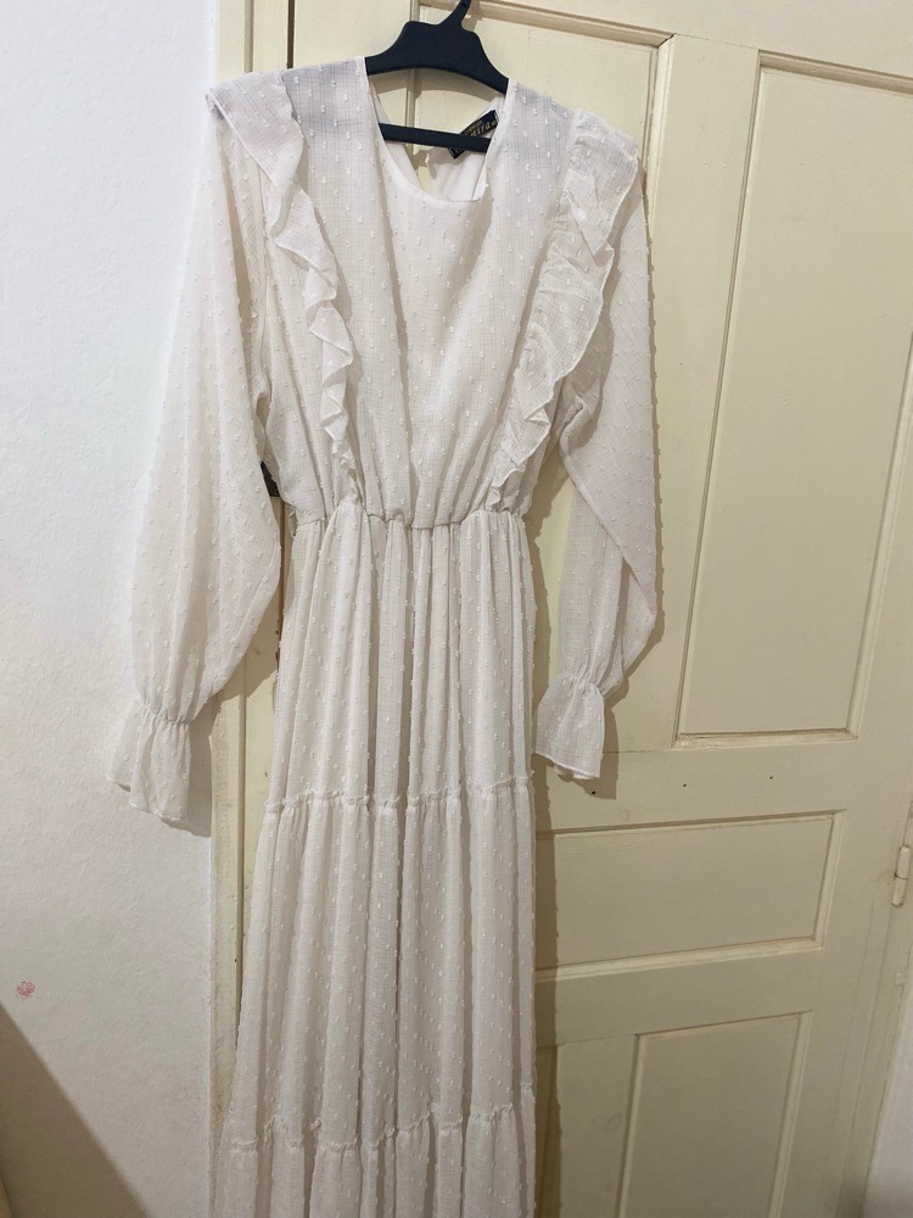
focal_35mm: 26
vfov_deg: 67.3
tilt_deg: -12.1
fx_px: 914
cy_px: 609
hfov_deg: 53.1
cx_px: 456
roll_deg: -3.4
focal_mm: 4.25
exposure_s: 1/50
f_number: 1.8
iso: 200
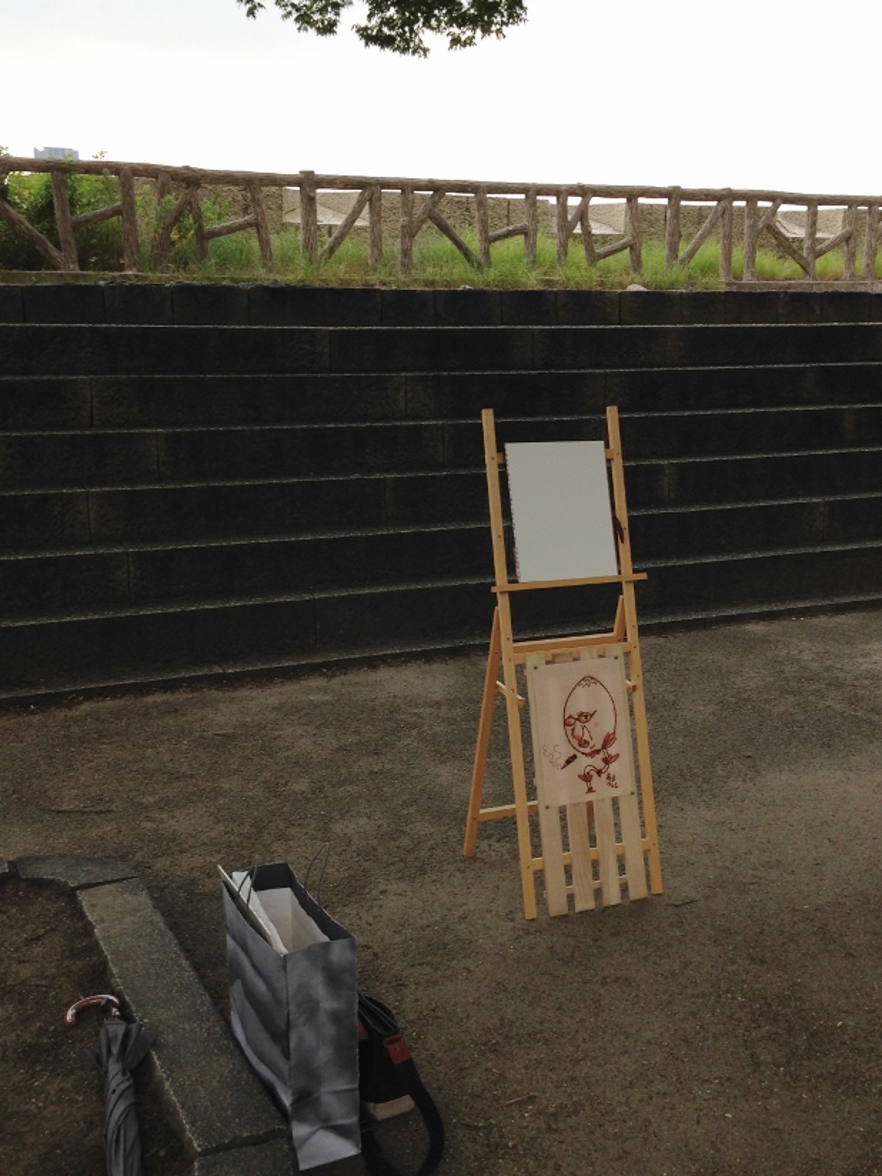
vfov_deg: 45.7
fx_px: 1393
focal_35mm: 41
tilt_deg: -9.6
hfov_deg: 35.0
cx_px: 538
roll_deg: +0.1
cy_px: 544
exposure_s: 1/423
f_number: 2.4
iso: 50
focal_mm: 4.12
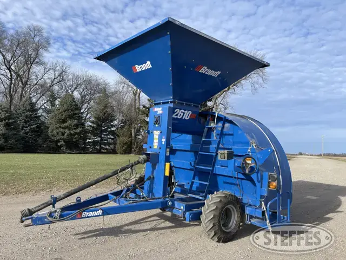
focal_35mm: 25
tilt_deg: +4.4
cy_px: 130
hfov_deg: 69.4
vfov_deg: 54.9
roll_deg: -1.7
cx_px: 173
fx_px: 250
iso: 32
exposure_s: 1/2123
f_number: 1.6
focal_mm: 5.1
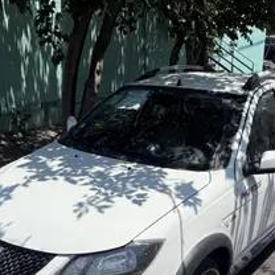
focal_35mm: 46
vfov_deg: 35.9
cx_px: 148
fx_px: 413
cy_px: 208
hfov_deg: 36.8
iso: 80
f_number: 1.78
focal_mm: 6.76
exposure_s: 1/6173
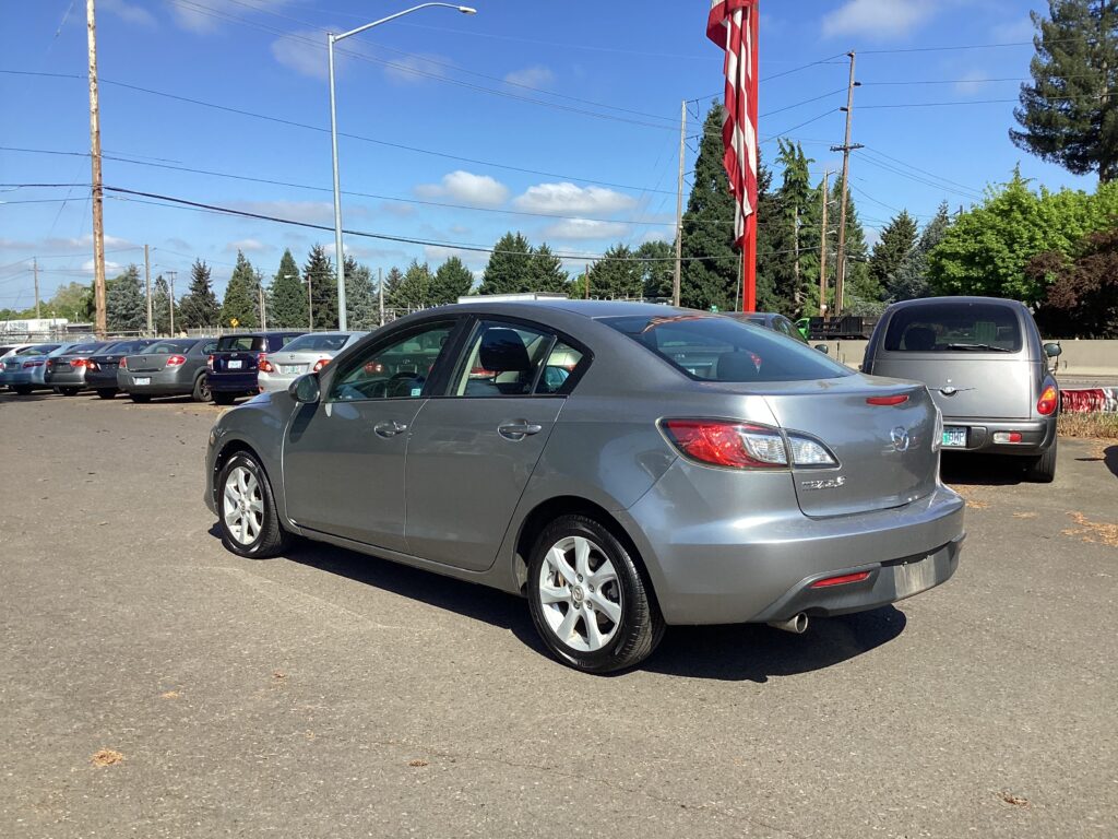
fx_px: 1001
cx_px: 559
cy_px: 420
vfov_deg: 45.4
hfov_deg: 58.4
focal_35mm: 31
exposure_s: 1/1031
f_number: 2.4
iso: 25
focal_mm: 3.3
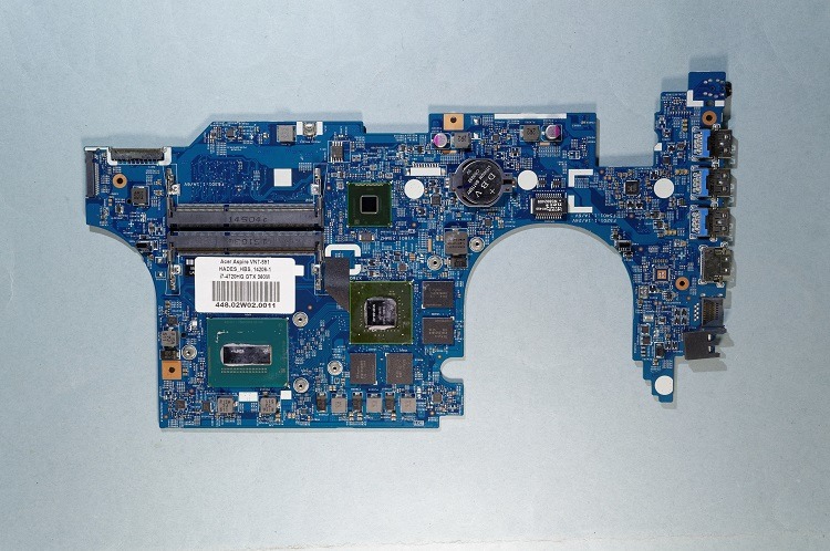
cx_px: 415
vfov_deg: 39.9
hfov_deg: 57.3
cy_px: 276
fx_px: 760
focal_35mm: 33
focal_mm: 22
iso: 100
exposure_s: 1/6
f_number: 8
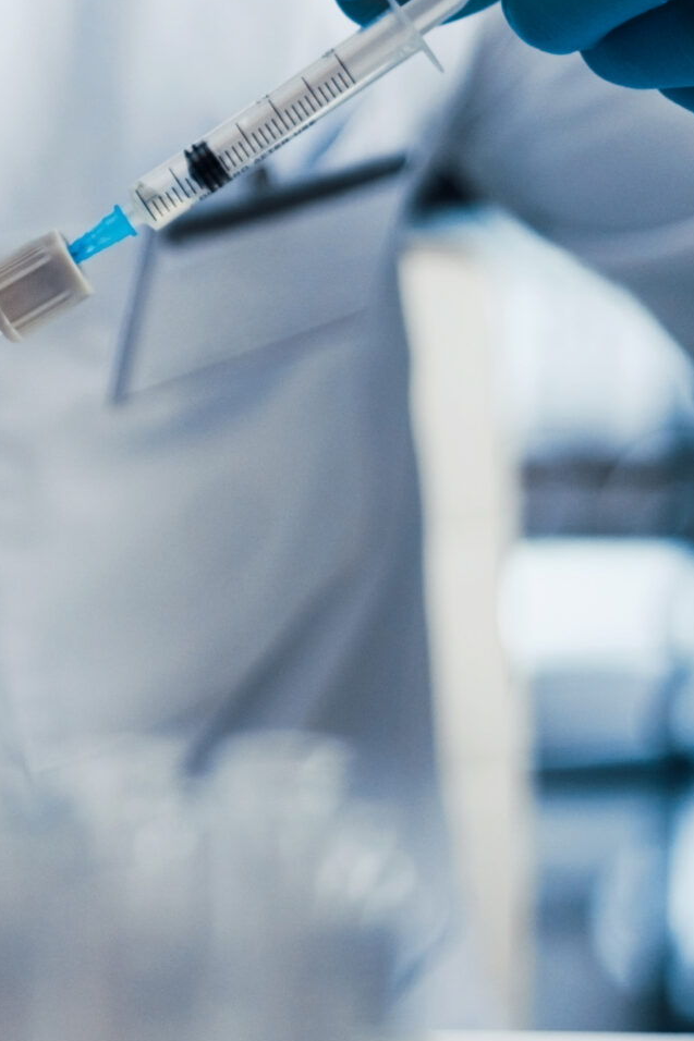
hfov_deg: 9.9
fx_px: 3876
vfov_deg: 15.2
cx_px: -388
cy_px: 141
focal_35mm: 134
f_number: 2
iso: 400
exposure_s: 1/640
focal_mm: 50
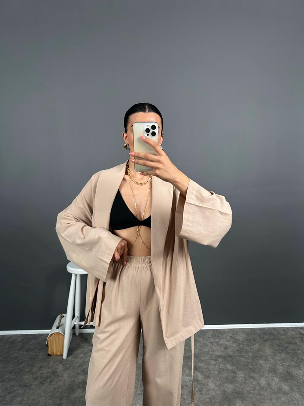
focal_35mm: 24
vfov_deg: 71.6
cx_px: 152
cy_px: 203
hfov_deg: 56.8
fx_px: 281
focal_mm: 6.86
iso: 100
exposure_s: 1/121
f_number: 1.78
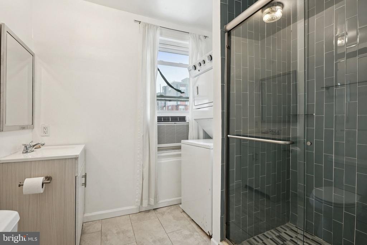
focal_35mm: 16
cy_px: 122
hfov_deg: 96.7
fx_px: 163
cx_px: 184
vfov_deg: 73.8
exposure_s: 1/50
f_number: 8
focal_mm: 16
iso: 400
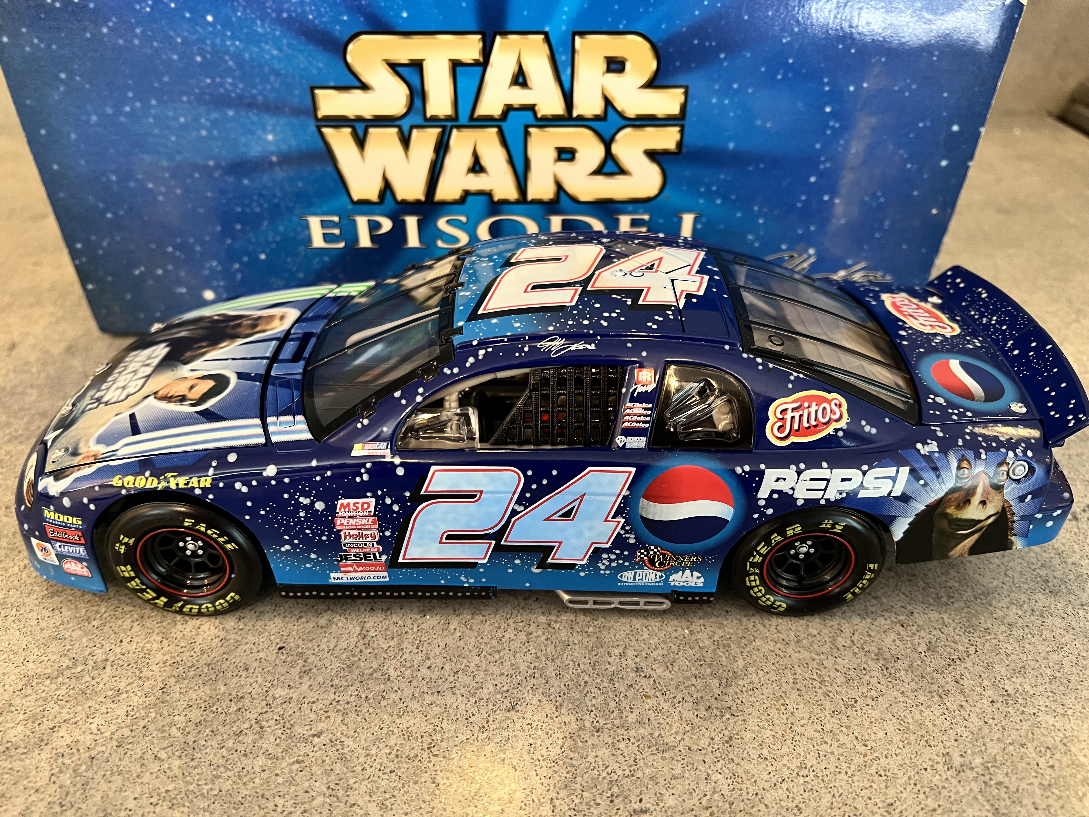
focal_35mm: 26
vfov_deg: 53.1
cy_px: 408
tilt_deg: -35.3
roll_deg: +0.0
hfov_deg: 67.3
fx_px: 818
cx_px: 544
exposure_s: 1/60
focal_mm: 5.7
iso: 250
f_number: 1.5
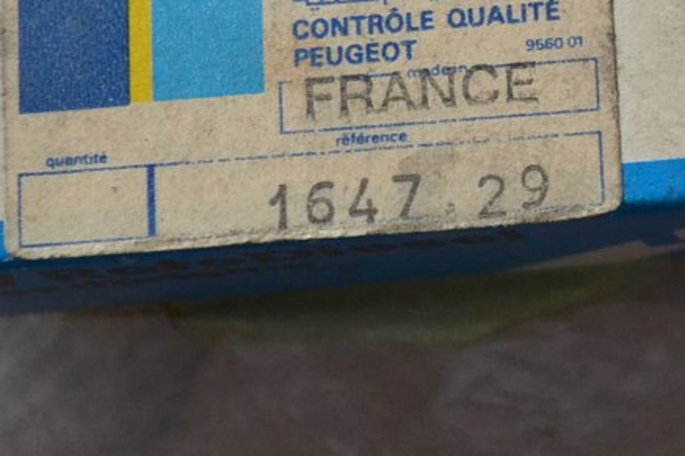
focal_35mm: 176
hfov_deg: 11.4
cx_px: 848
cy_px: 14
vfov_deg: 7.8
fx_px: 3347
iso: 2200
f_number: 5
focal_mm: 38
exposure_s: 1/60
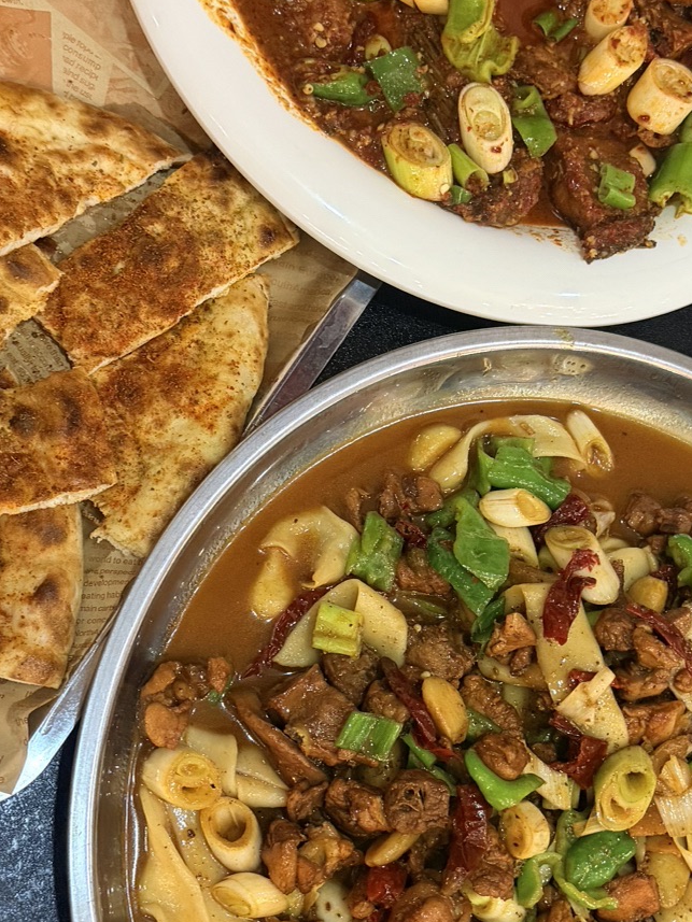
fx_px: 1492
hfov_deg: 26.0
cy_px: 531
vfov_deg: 34.3
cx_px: 462
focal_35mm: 56
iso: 320
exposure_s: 1/50
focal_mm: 6.76
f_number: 1.78
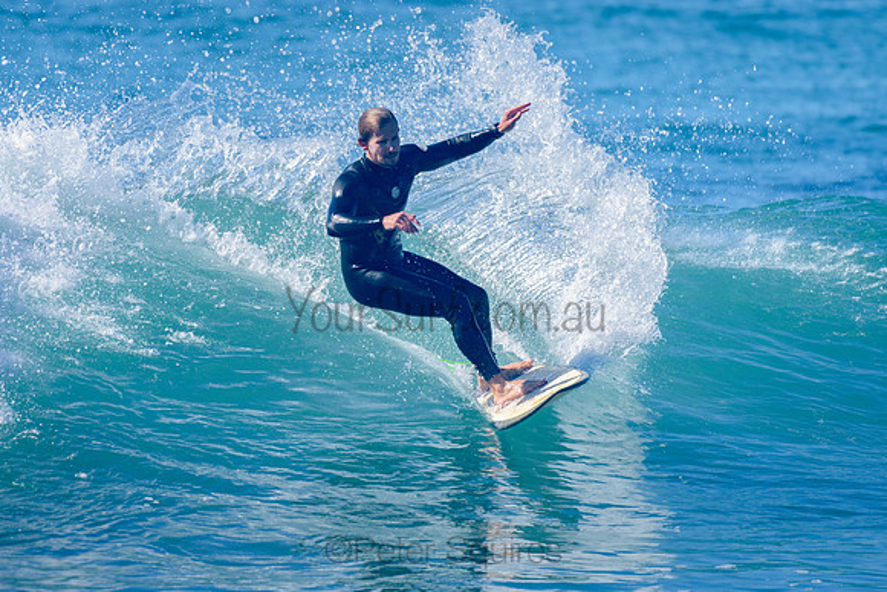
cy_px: 248
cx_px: 392
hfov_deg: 3.4
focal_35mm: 613
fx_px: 15101
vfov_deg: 2.2
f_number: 5.6
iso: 250
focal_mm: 500
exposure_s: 1/2000
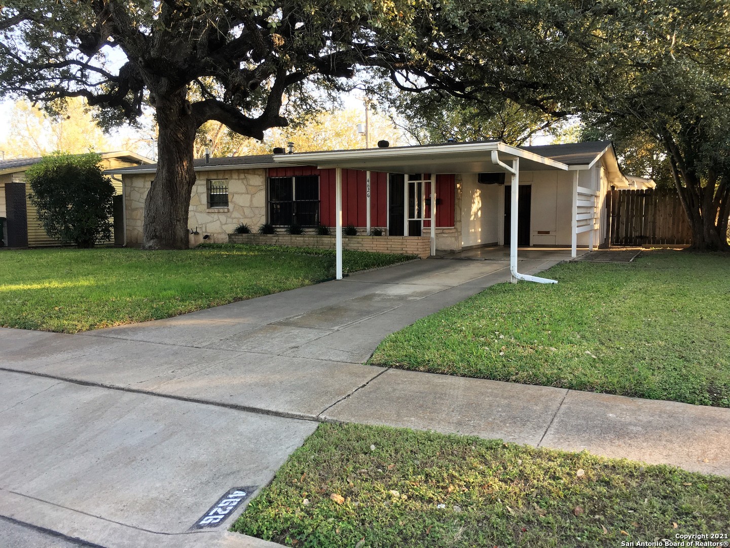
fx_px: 612
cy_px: 274
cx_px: 365
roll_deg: +0.3
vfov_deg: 48.2
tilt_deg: -2.9
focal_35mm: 29
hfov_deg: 61.7
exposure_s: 1/120
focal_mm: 4.15
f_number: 2.2
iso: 40
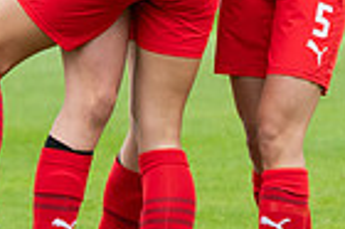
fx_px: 8289
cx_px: 187
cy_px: 4
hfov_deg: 2.4
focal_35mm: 866
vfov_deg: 1.6
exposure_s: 1/1600
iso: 400
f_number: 3.2
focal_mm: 130
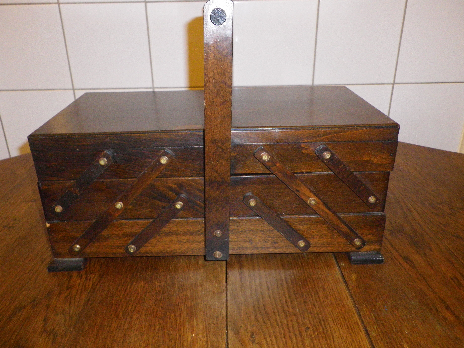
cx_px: 222
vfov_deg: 46.8
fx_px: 402
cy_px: 165
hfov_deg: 59.9
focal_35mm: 30
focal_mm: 4.9
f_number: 2.6
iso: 400
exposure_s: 1/60
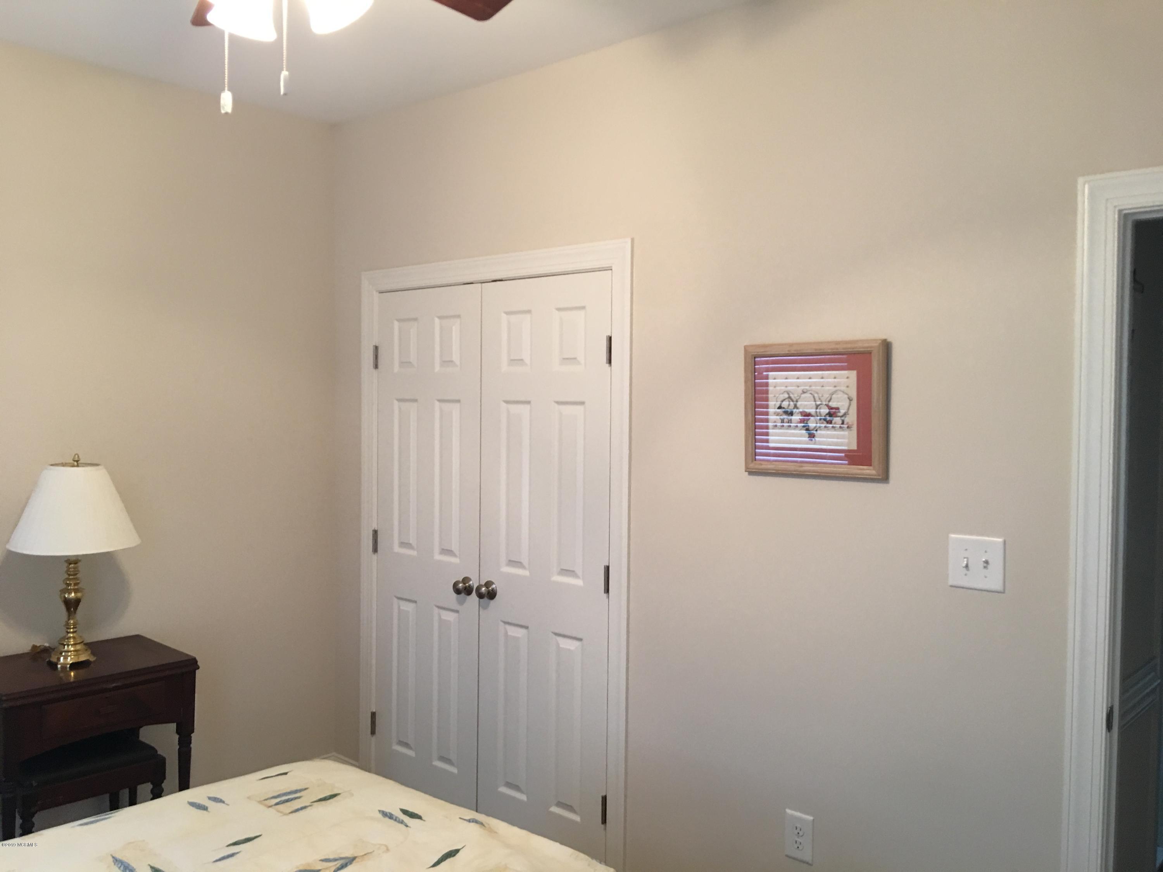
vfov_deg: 48.2
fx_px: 974
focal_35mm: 29
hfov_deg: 61.7
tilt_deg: -0.1
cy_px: 436
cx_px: 582
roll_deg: -1.9
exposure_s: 1/17
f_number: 2.2
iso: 64
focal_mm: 4.15
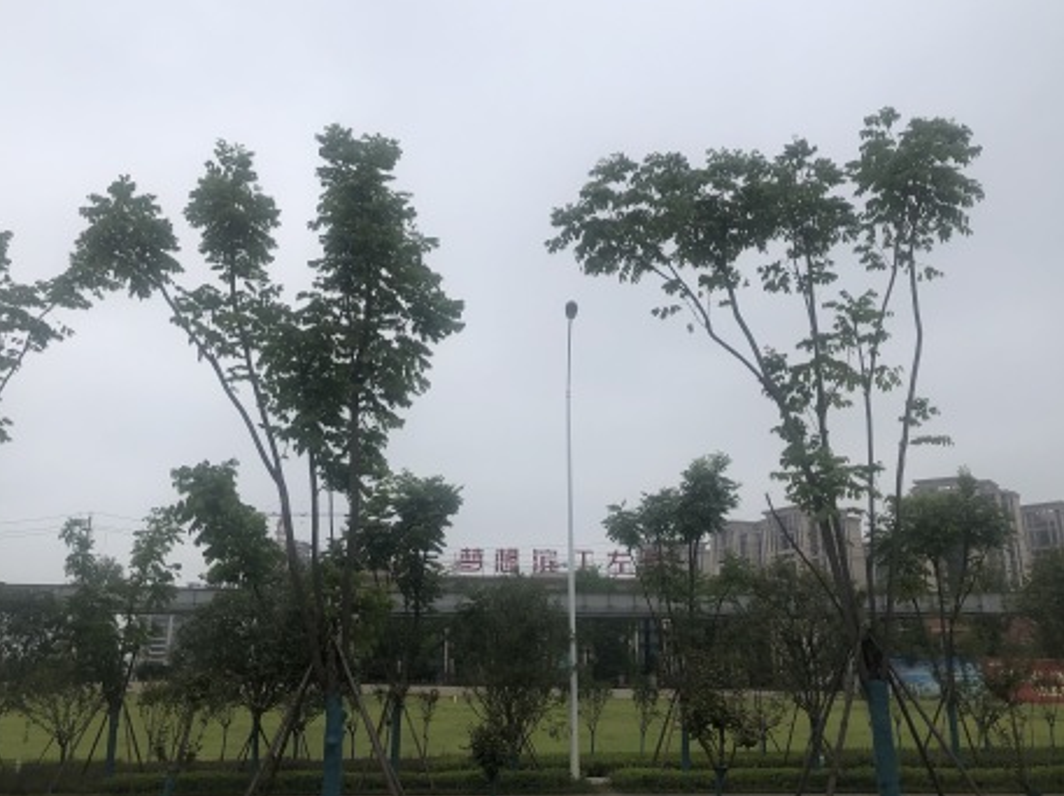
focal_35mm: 36
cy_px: 300
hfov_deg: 51.4
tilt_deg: +18.9
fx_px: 1106
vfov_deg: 39.4
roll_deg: -0.3
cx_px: 523
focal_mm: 3.99
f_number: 1.8
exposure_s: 1/1779
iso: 20
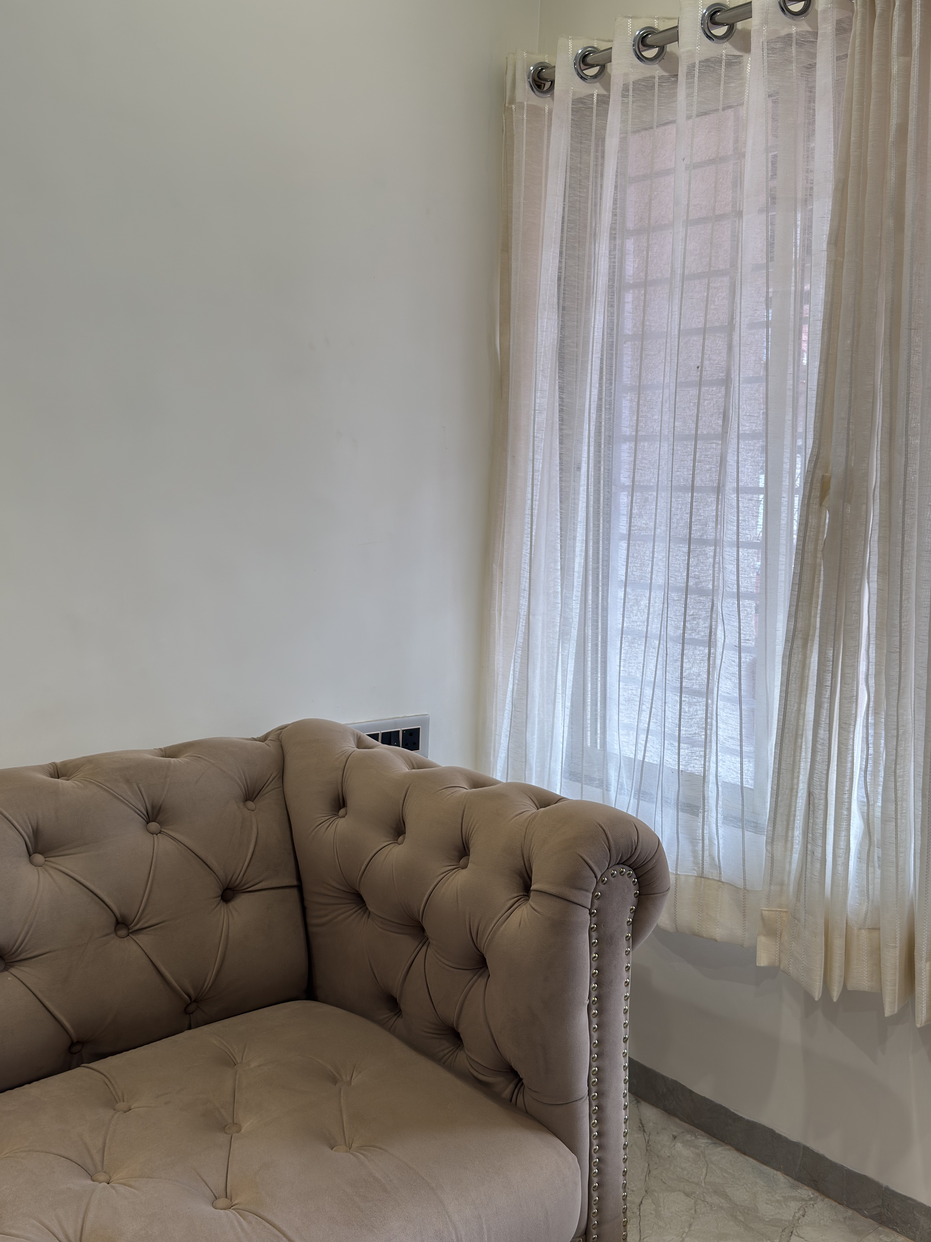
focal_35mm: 35
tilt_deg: -8.1
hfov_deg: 40.7
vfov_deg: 52.6
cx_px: 466
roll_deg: -0.2
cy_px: 621
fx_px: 1255
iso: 64
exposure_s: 1/50
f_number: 1.78
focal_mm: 6.76
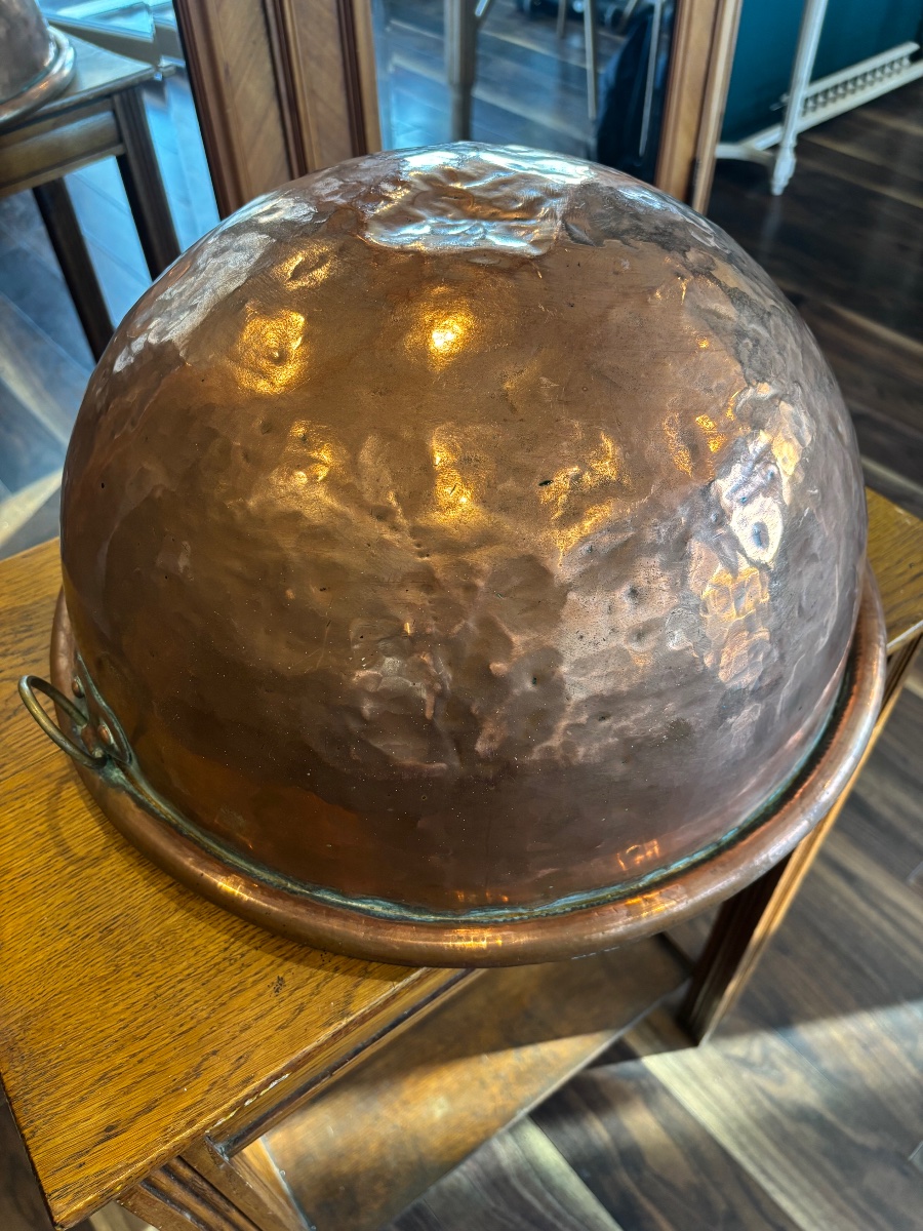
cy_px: 616
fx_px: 924
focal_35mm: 26
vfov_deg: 67.3
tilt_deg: -49.0
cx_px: 462
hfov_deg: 53.1
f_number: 1.6
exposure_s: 1/60
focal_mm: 5.96
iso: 200
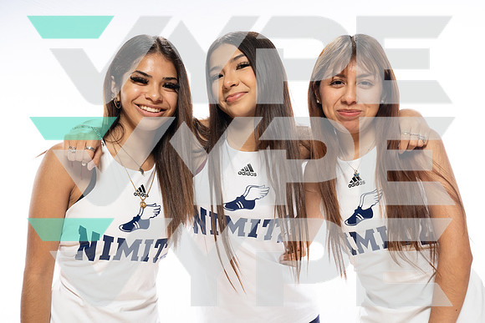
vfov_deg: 31.2
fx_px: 579
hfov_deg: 45.4
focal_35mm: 43
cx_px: 242
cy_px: 162
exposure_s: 1/250
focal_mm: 43
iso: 1250
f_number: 11
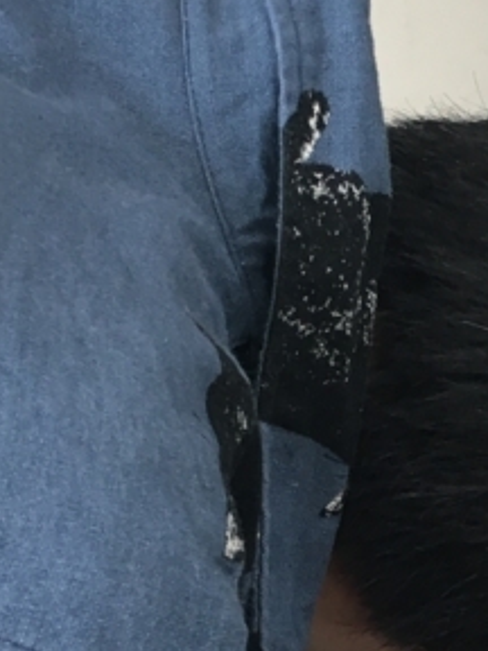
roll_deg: +3.2
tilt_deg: -36.5
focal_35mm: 103
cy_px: 533
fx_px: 1936
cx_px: 438
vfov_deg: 18.9
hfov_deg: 14.2
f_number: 2.2
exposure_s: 1/30
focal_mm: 4.15
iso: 25
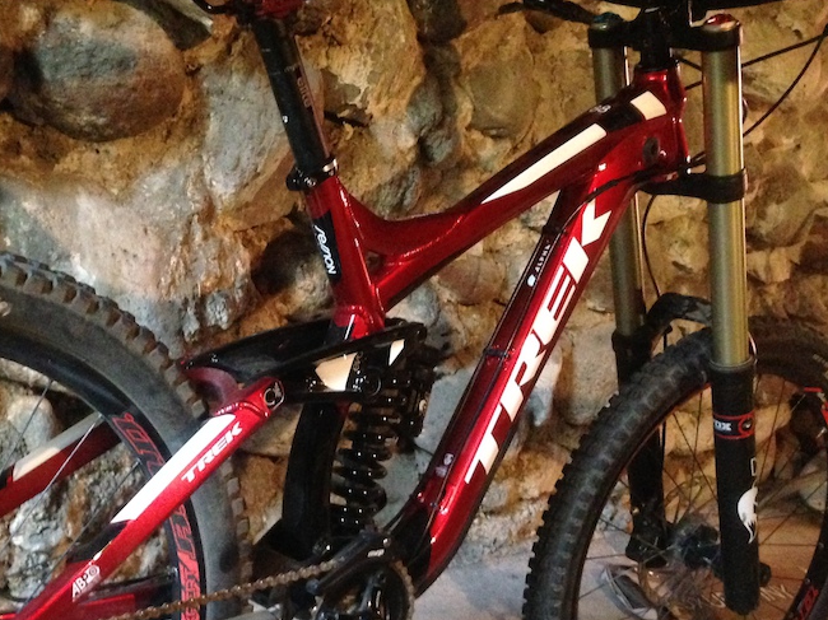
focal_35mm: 52
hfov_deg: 36.5
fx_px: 1243
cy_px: 440
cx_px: 288
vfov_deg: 27.7
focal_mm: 4.12
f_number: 2.4
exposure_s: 1/15
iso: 800
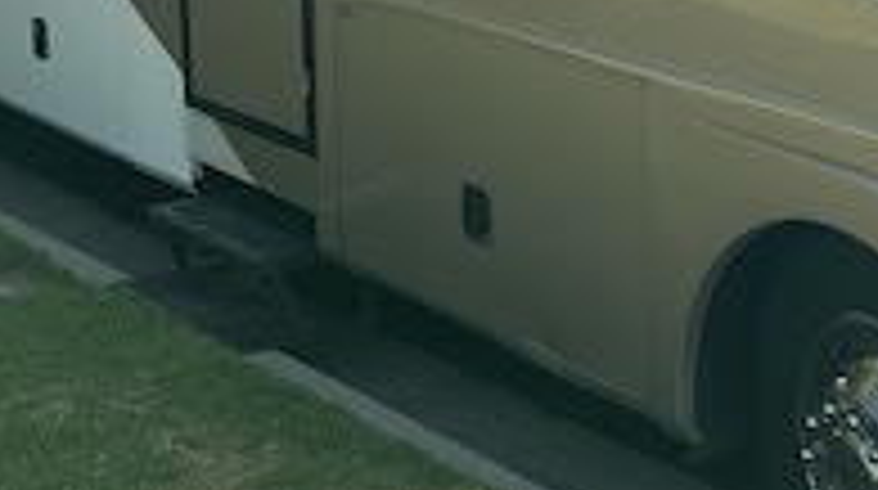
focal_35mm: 86
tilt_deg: -0.4
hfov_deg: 24.0
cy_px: -306
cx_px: 819
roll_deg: -0.9
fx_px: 1999
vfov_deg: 13.0
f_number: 1.78
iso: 80
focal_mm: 6.86
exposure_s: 1/1779
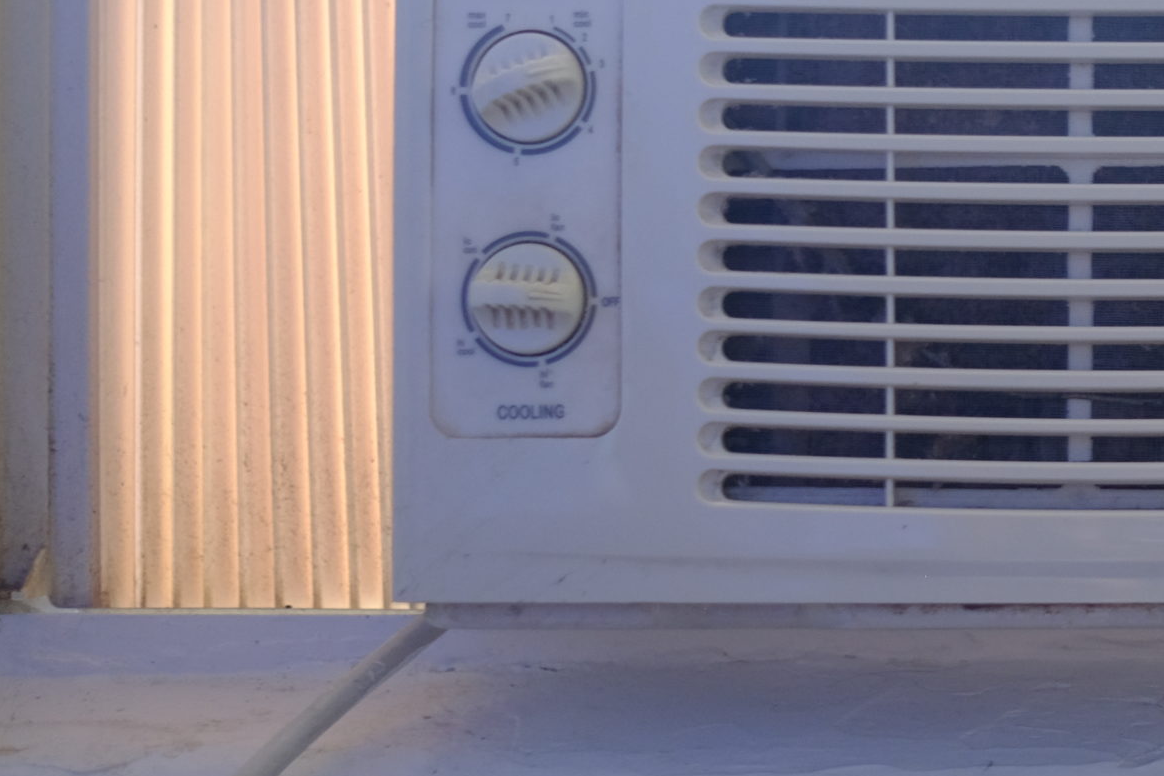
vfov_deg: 17.7
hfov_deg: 25.0
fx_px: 2489
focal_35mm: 77
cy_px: 300
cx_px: 1181
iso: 640
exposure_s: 1/56
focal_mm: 23
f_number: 1.6
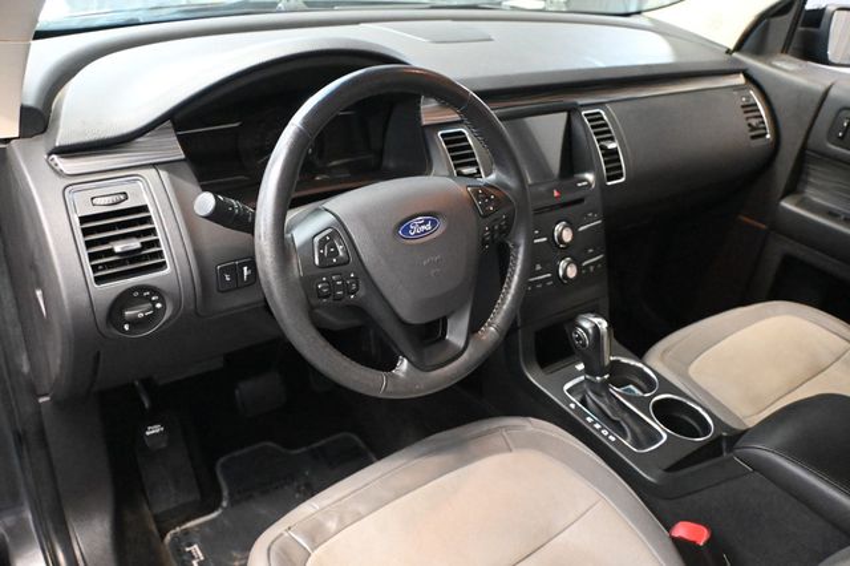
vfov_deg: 43.6
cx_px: 425
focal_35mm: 30
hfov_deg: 62.0
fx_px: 708
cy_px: 283
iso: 12800
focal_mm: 20
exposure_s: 1/60
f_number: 3.8
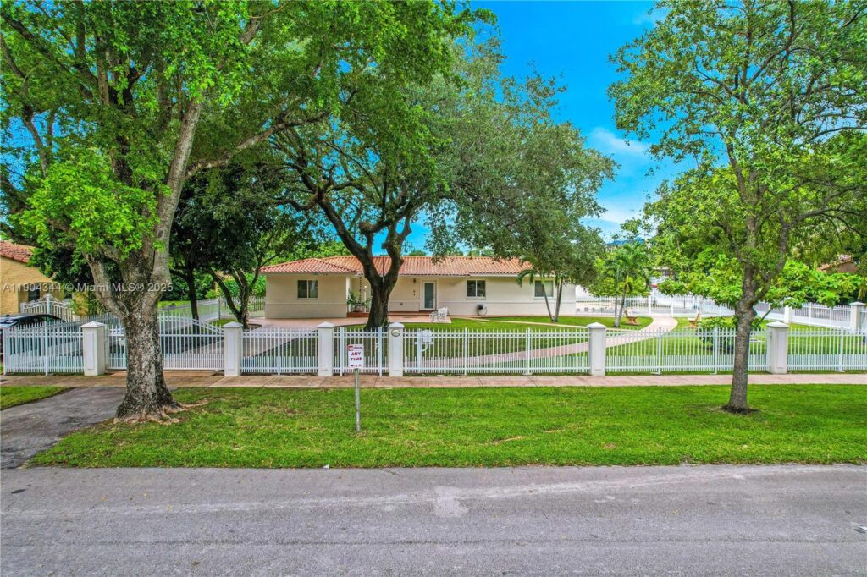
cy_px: 288
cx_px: 434
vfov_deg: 57.2
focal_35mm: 22
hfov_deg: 78.6
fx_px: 530
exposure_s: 1/640
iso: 100
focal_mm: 8.38
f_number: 2.8
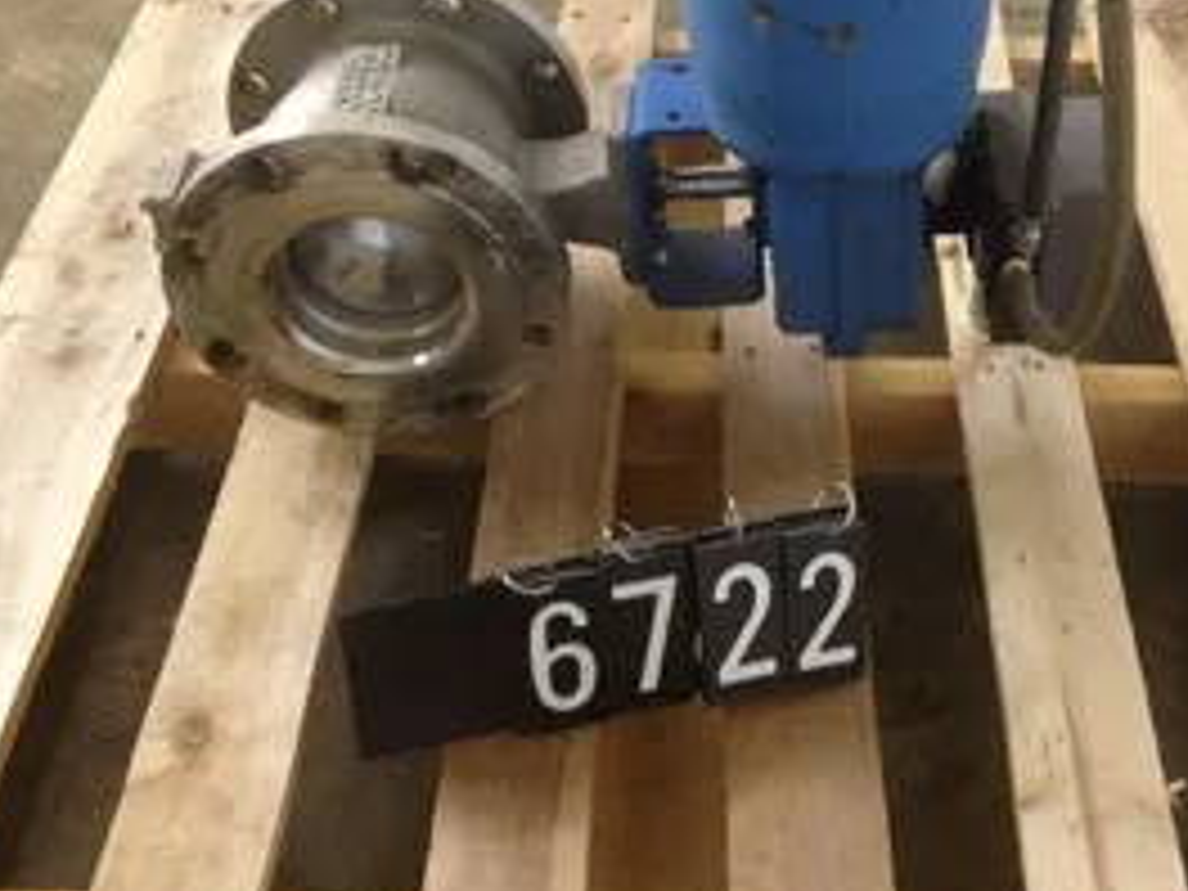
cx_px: 702
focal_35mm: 53
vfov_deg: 27.2
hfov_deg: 36.1
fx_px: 1819
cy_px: 230
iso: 250
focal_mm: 4.28
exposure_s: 1/20
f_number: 2.4
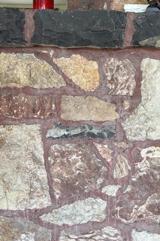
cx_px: 102
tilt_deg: -7.3
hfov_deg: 36.6
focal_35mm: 36
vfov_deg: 52.8
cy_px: 99
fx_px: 240
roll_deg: -0.8
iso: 125
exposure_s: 1/83
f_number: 1.6
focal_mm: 5.96
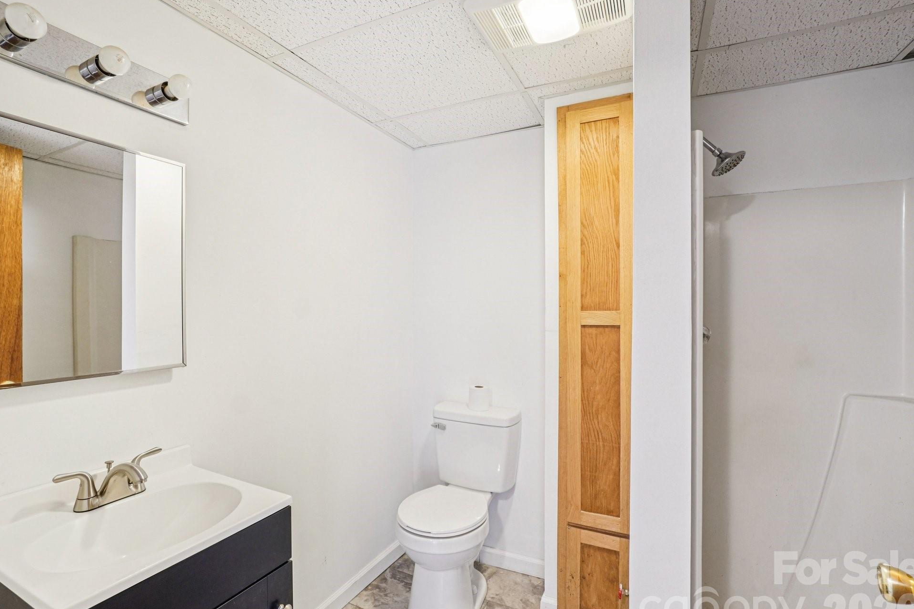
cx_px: 438
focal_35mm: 16
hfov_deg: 96.7
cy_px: 320
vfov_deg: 73.7
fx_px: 406
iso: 400
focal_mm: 10
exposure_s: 1/3.33
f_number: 8
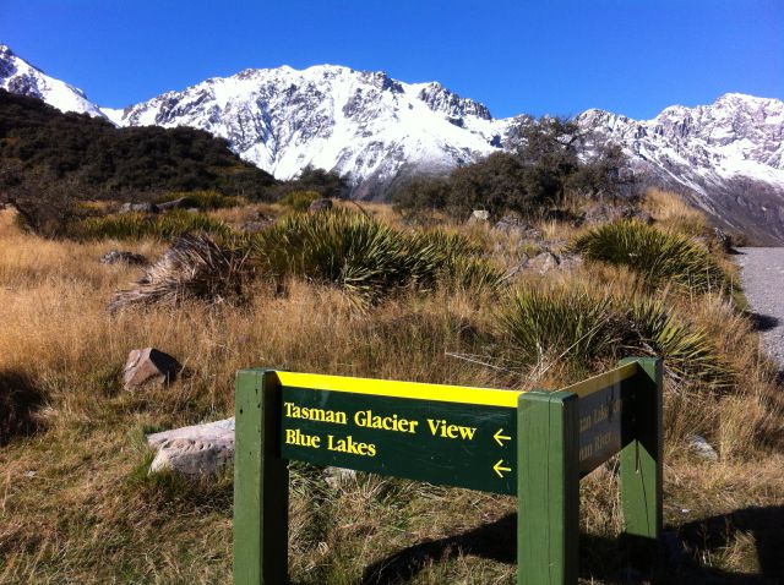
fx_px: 792
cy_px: 292
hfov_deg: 52.7
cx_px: 392
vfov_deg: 40.6
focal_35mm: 35
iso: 80
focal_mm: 3.85
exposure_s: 1/1257
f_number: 2.8
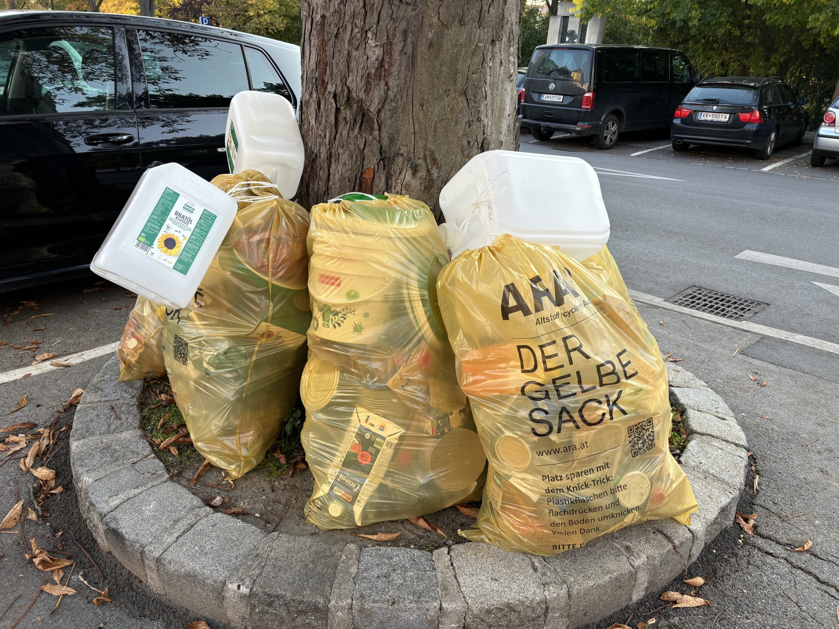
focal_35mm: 26
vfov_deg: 53.1
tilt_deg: -21.8
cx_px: 420
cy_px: 314
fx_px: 630
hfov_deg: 67.3
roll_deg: -2.7
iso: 40
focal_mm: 5.96
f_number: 1.6
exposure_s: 1/180
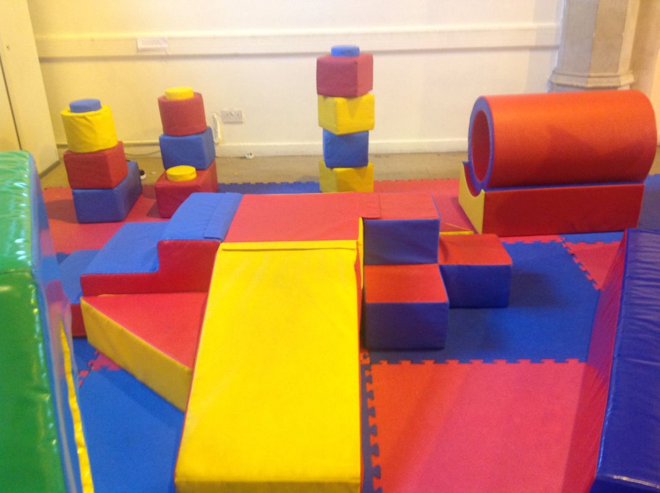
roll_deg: +0.5
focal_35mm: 35
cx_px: 330
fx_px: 666
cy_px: 246
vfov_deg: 40.6
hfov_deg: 52.7
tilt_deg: -24.9
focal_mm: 4.28
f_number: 2.4
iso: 160
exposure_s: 1/17
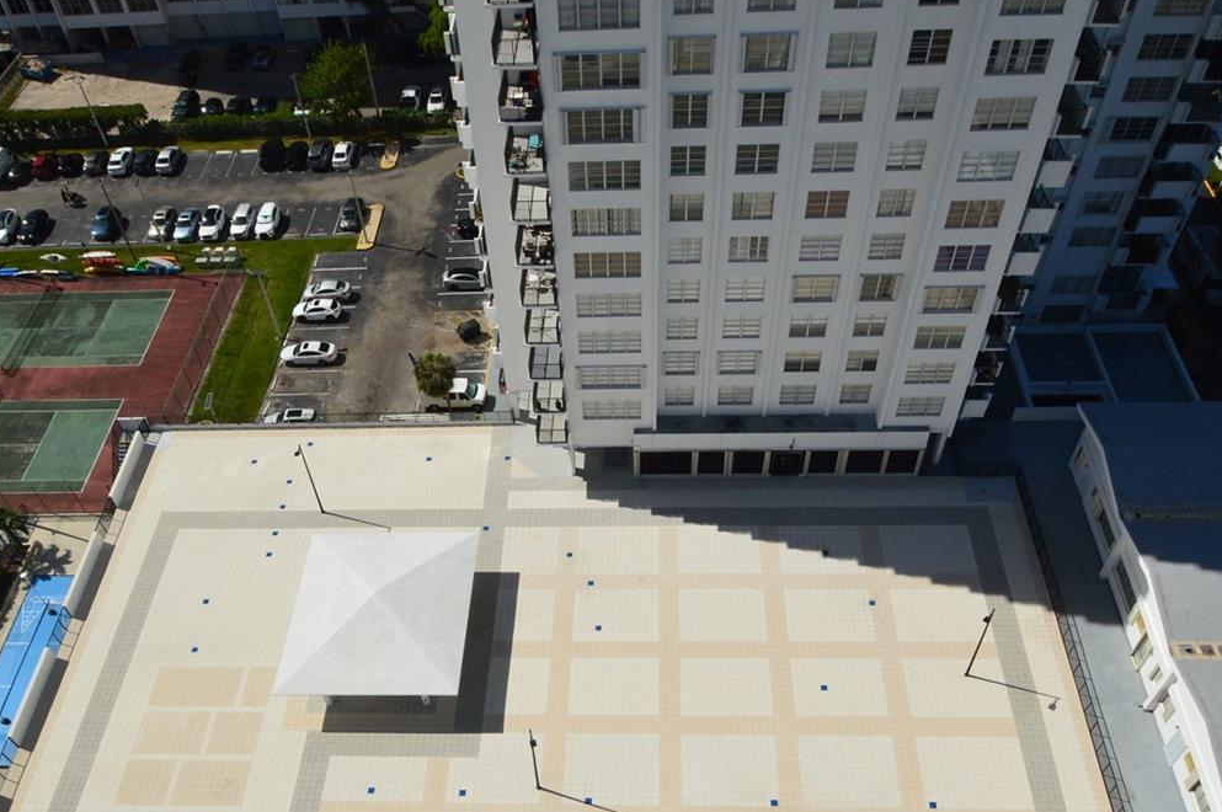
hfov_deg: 63.7
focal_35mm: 29
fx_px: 983
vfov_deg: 43.0
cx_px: 582
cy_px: 638
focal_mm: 12
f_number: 11
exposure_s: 1/500
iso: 220
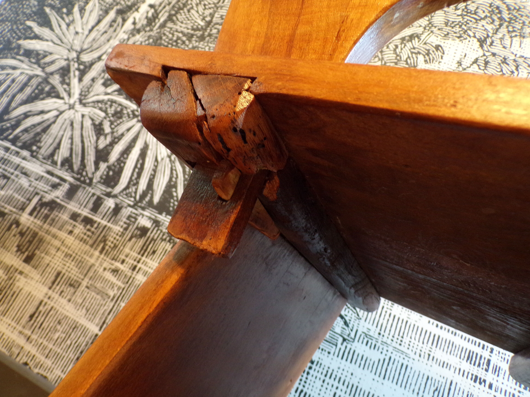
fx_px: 367
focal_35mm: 24
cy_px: 198
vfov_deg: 56.8
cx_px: 265
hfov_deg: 71.6
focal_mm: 4.3
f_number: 3
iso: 257
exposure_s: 1/17
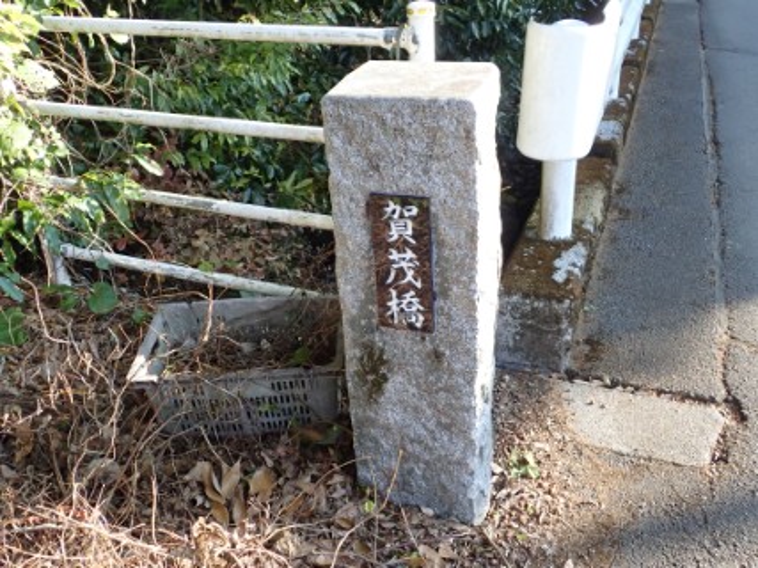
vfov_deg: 44.1
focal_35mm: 32
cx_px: 379
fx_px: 701
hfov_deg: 56.8
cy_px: 284
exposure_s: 1/400
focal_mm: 5.87
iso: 400
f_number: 3.2
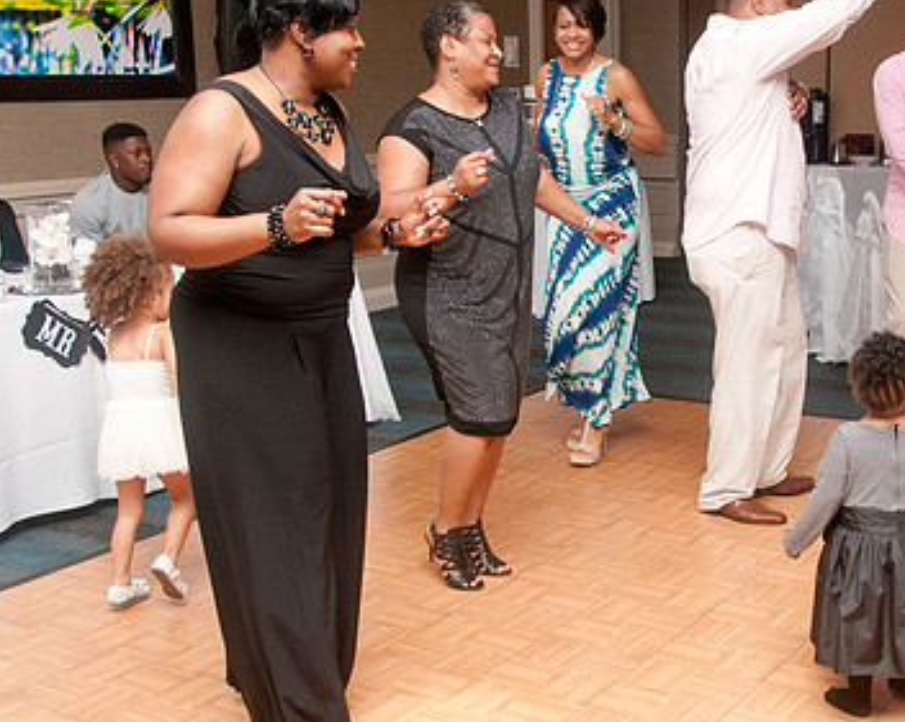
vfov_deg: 29.6
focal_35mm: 51
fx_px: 1365
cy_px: 340
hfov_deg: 36.0
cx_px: 658
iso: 400
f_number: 6.3
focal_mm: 22
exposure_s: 1/125
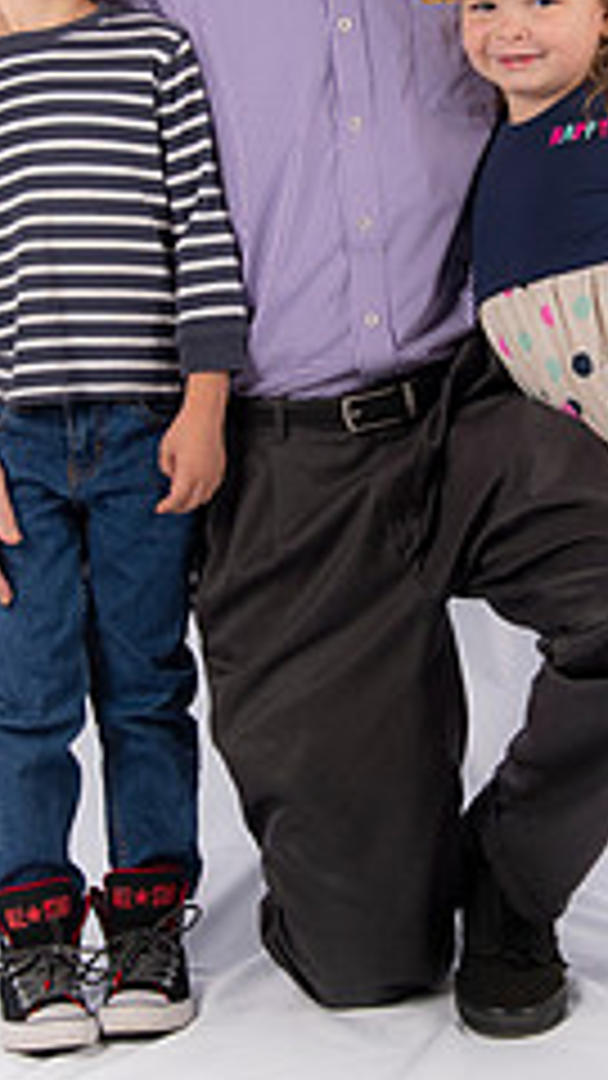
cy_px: 338
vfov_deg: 21.7
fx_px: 2809
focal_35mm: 98
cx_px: 417
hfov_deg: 12.3
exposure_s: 1/200
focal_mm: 50
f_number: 5.6
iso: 100
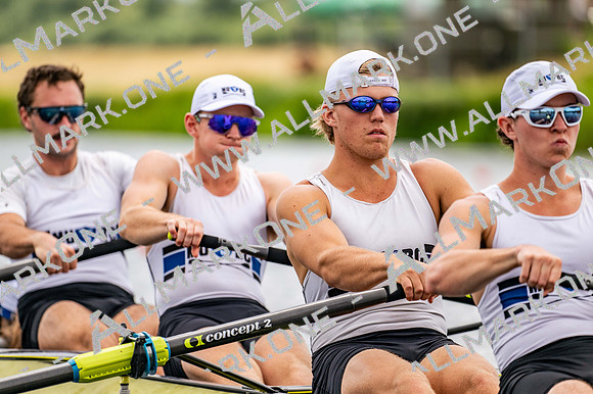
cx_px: 296
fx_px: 6586
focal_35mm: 400
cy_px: 197
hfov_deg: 5.2
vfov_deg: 3.4
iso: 360
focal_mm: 400
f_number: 4.5
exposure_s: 1/2500
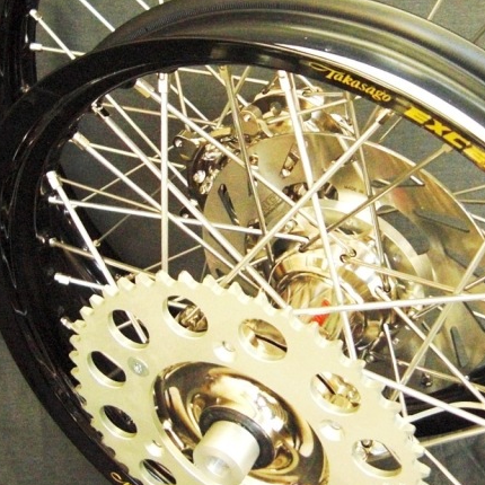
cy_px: 193
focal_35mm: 59
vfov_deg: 29.0
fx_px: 935
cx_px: 285
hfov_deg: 29.0
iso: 800
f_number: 2.6
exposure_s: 1/80
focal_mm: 4.9
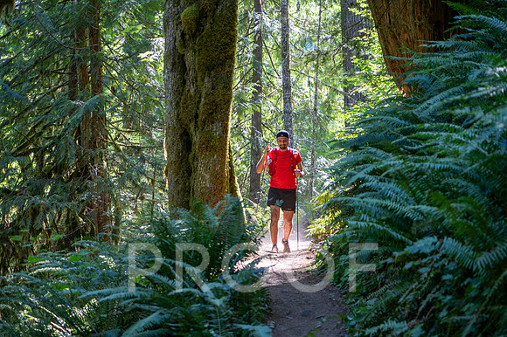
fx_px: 1056
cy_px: 168
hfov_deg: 27.0
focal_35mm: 75
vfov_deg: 18.2
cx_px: 254
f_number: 2.8
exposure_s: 1/320
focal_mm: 50
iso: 1250
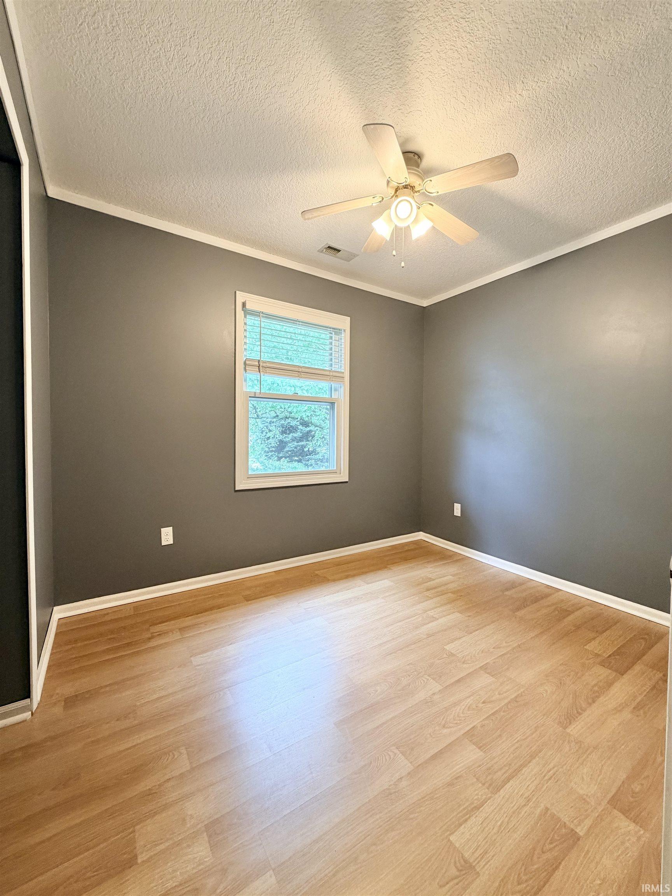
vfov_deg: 102.1
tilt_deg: -2.3
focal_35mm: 14
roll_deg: -1.2
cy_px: 448
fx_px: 362
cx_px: 336
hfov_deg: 85.7
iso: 200
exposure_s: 1/60
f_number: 2.2
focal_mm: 2.22
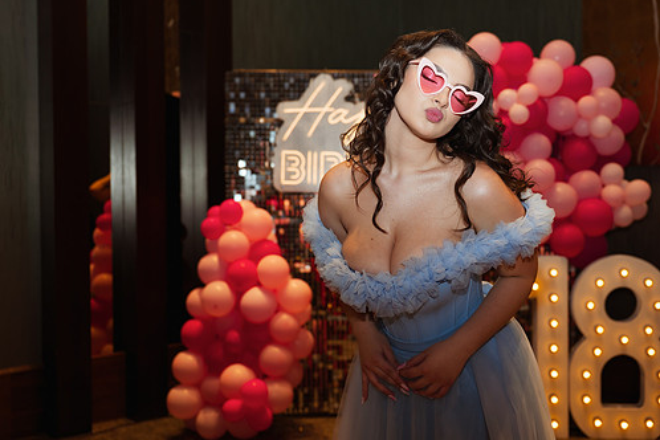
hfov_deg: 45.4
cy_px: 219
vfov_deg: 31.2
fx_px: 788
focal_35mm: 43
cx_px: 363
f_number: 2.8
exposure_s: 1/200
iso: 640
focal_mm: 36
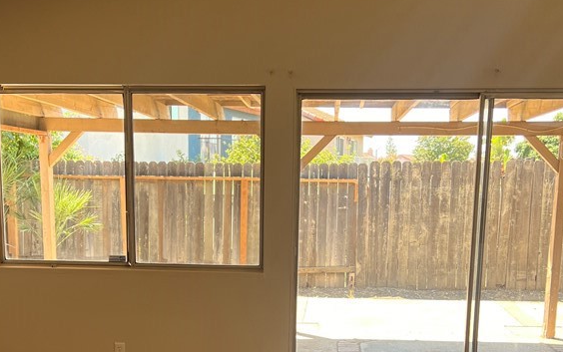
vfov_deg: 25.0
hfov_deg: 40.3
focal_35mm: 50
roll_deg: +0.2
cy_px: 320
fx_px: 767
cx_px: 265
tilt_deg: -12.5
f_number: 1.5
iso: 40
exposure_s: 1/238
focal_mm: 5.7
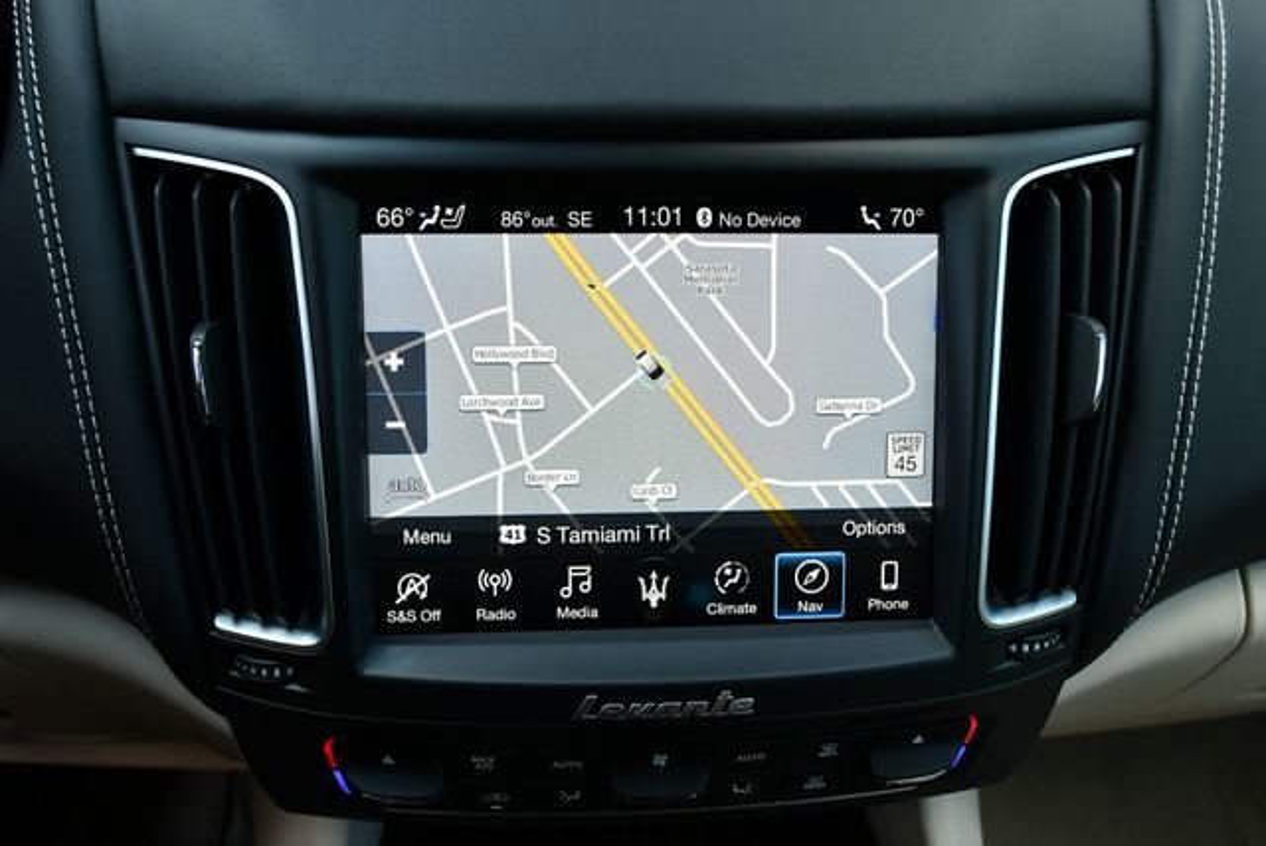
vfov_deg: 36.9
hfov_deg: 53.1
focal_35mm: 36
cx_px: 633
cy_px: 423
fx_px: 1267
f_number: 4
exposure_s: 1/250
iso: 400
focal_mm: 18
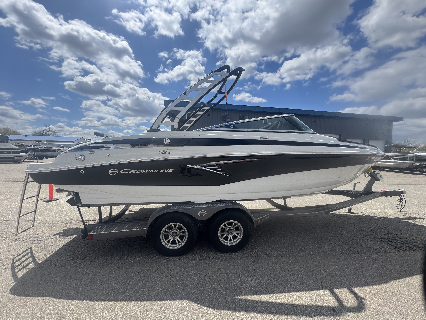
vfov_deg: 85.7
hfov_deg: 102.1
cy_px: 160
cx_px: 213
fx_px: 172
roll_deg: -1.2
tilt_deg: -1.2
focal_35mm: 14
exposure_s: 1/1976
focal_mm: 2.22
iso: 40
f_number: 2.2
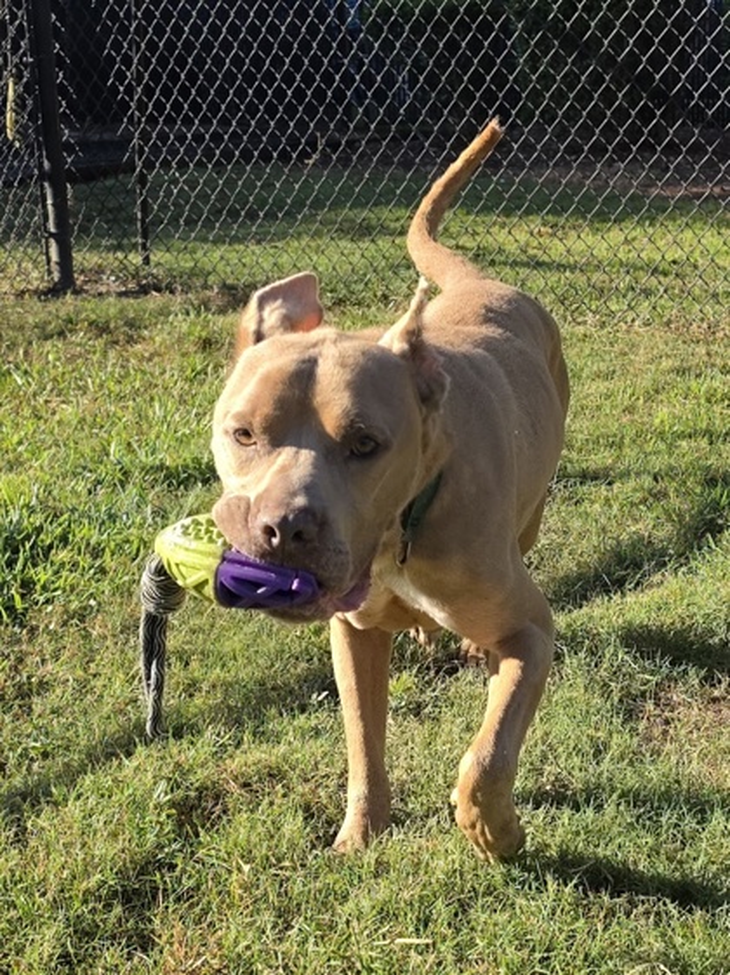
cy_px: 488
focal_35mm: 23
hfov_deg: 58.8
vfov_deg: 74.0
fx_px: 647
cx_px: 365
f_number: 1.4
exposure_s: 1/3333
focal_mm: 6.5
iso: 64
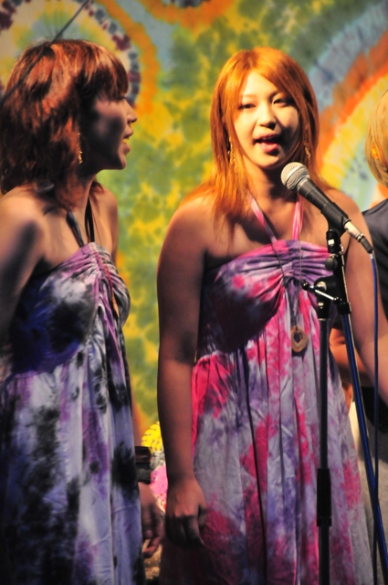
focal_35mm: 300
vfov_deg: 6.9
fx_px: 4863
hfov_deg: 4.6
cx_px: 194
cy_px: 292
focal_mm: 200
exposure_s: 1/40
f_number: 5.6
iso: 2000
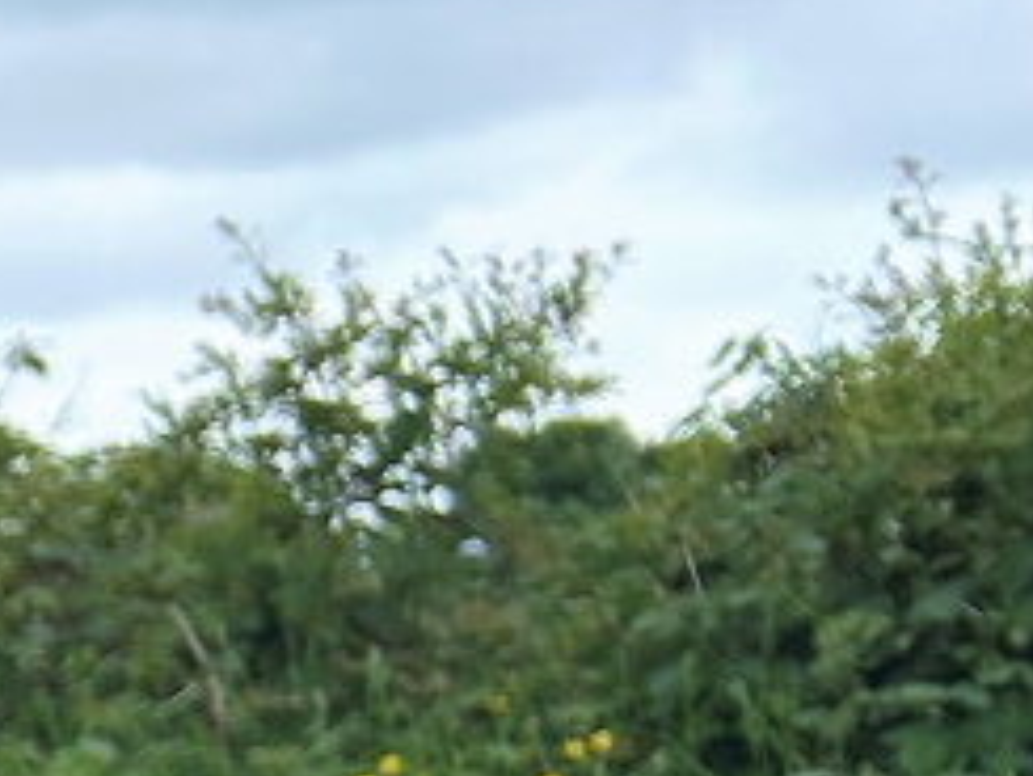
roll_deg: +0.9
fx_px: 5076
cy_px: 1459
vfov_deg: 8.4
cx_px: -2323
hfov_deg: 8.9
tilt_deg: -7.9
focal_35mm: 170
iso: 50
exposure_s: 1/2208
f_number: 1.5
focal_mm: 5.7
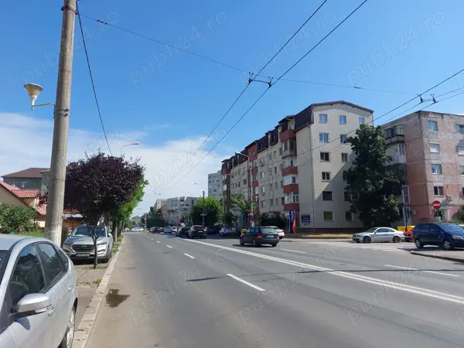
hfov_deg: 69.4
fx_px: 335
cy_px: 174
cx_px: 232
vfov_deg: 54.9
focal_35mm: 25
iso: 25
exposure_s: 1/1136
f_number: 1.8
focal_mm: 5.23
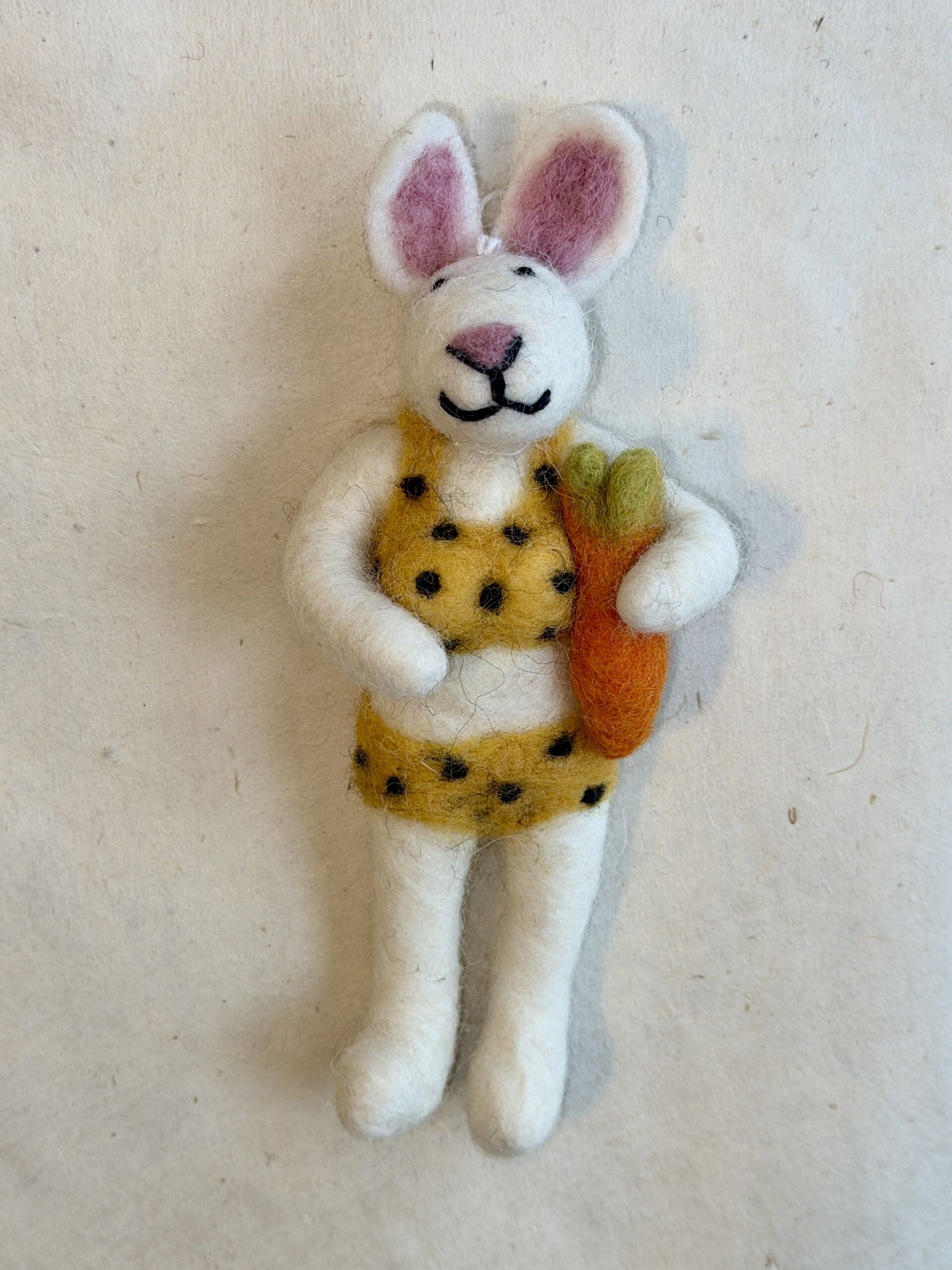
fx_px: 1760
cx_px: 476
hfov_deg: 30.3
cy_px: 635
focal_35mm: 48
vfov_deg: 39.7
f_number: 1.78
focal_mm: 6.76
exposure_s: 1/120
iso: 100
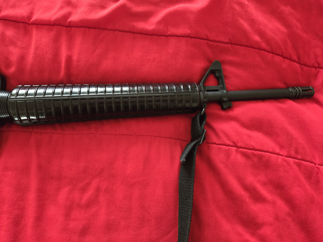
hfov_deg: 73.9
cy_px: 121
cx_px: 162
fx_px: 215
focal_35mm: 23
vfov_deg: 58.9
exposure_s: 1/60
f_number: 1.8
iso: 800
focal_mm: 5.4
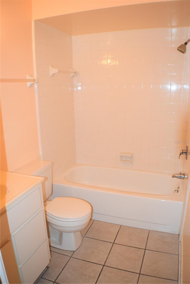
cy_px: 142
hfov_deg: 36.9
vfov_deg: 53.1
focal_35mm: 36
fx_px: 285
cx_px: 95
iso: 800
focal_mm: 24
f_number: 4.5
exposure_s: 1/80
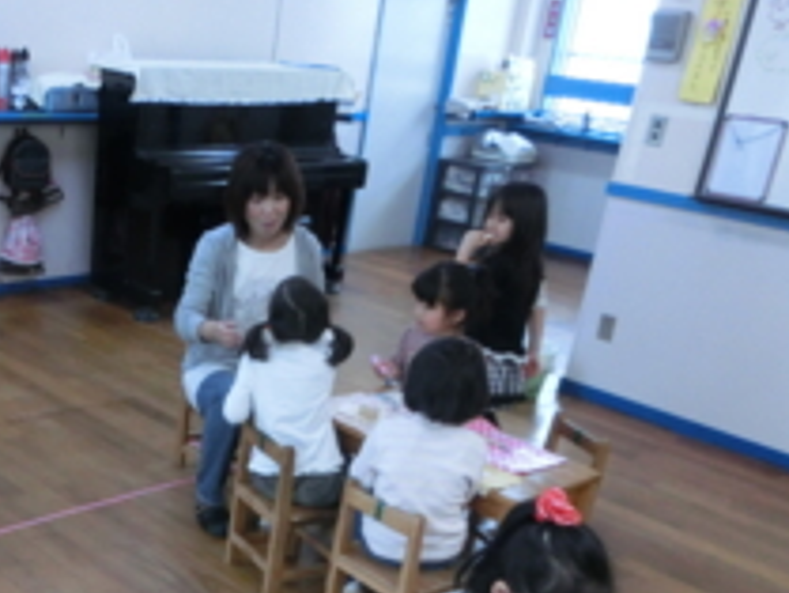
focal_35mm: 46
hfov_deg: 39.1
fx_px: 1049
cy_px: 544
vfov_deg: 30.1
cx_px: 121
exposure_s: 1/125
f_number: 3
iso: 500
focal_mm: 4.24
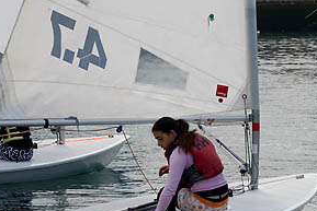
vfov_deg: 6.5
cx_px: 149
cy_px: 104
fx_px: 1859
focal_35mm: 211
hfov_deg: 9.7
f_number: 10
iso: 200
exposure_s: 1/400
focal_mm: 70
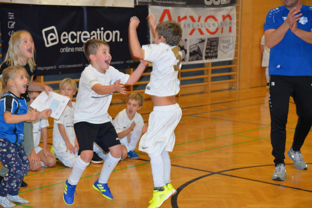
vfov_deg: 14.9
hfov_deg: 22.1
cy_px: 104
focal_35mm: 92
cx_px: 156
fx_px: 798
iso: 2500
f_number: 6.3
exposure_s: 1/100
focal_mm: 92
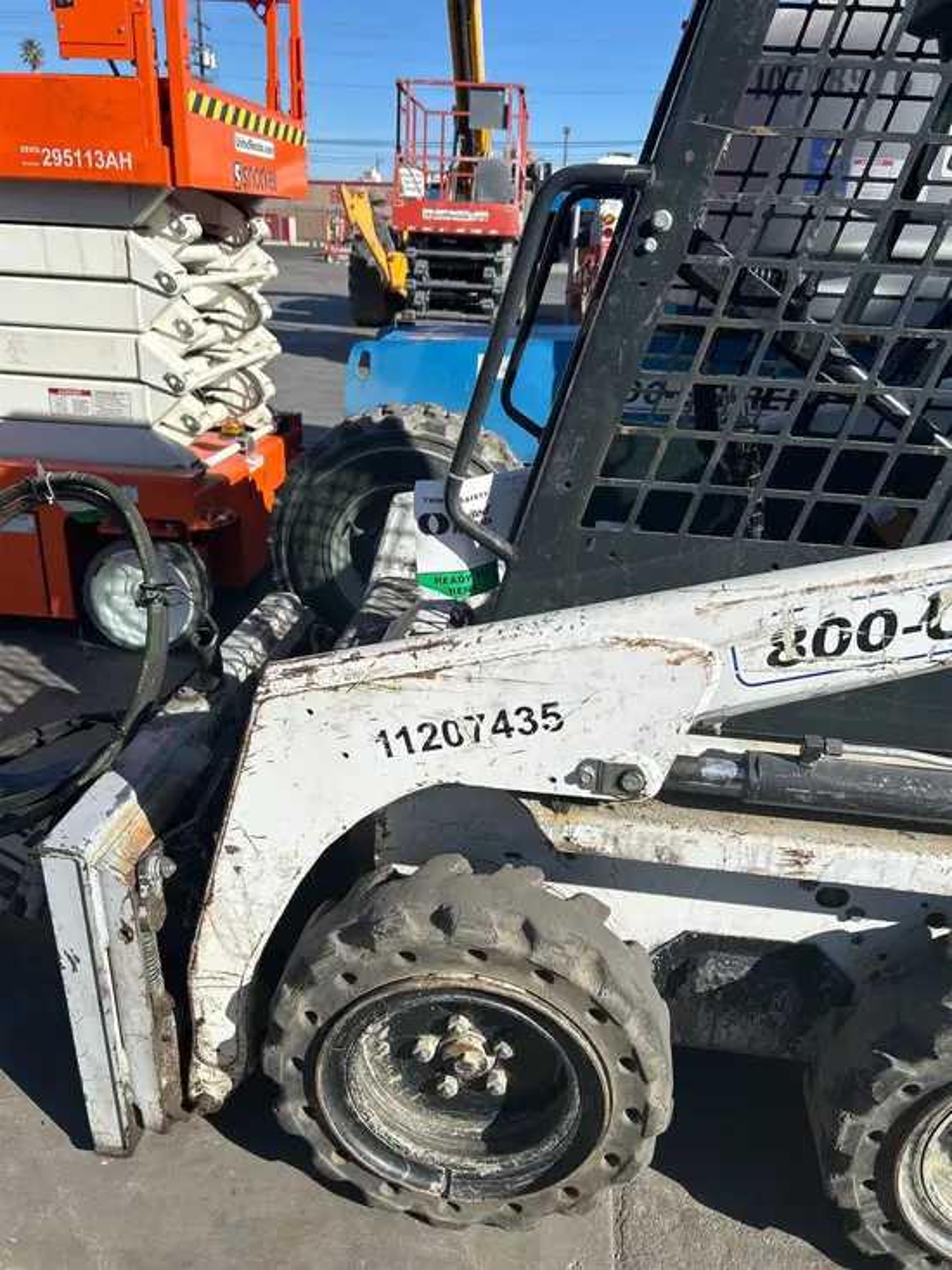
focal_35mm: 26
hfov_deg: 53.1
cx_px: 476
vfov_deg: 67.3
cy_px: 635
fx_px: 953
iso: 50
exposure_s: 1/5587
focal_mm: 5.7
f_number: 1.5
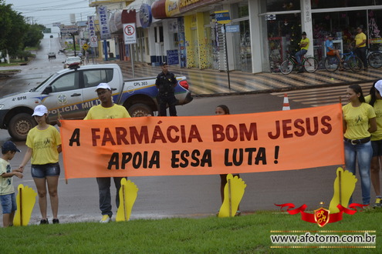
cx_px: 191
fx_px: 828
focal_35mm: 78
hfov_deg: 26.0
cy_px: 127
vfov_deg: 17.5
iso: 100
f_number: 5.6
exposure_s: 1/125
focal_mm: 52
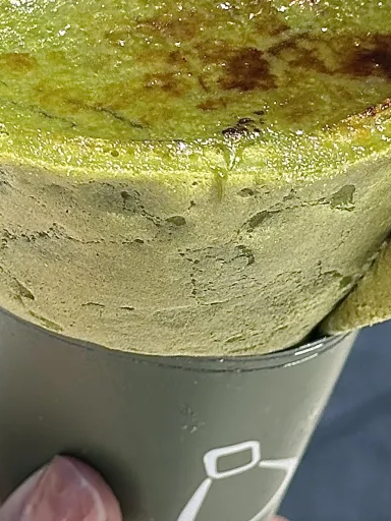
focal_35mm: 135
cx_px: 149
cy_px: 144
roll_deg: -8.9
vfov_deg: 14.6
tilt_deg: -42.0
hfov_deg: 11.0
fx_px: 2033
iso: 64
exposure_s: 1/1475
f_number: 1.78
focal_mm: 6.86
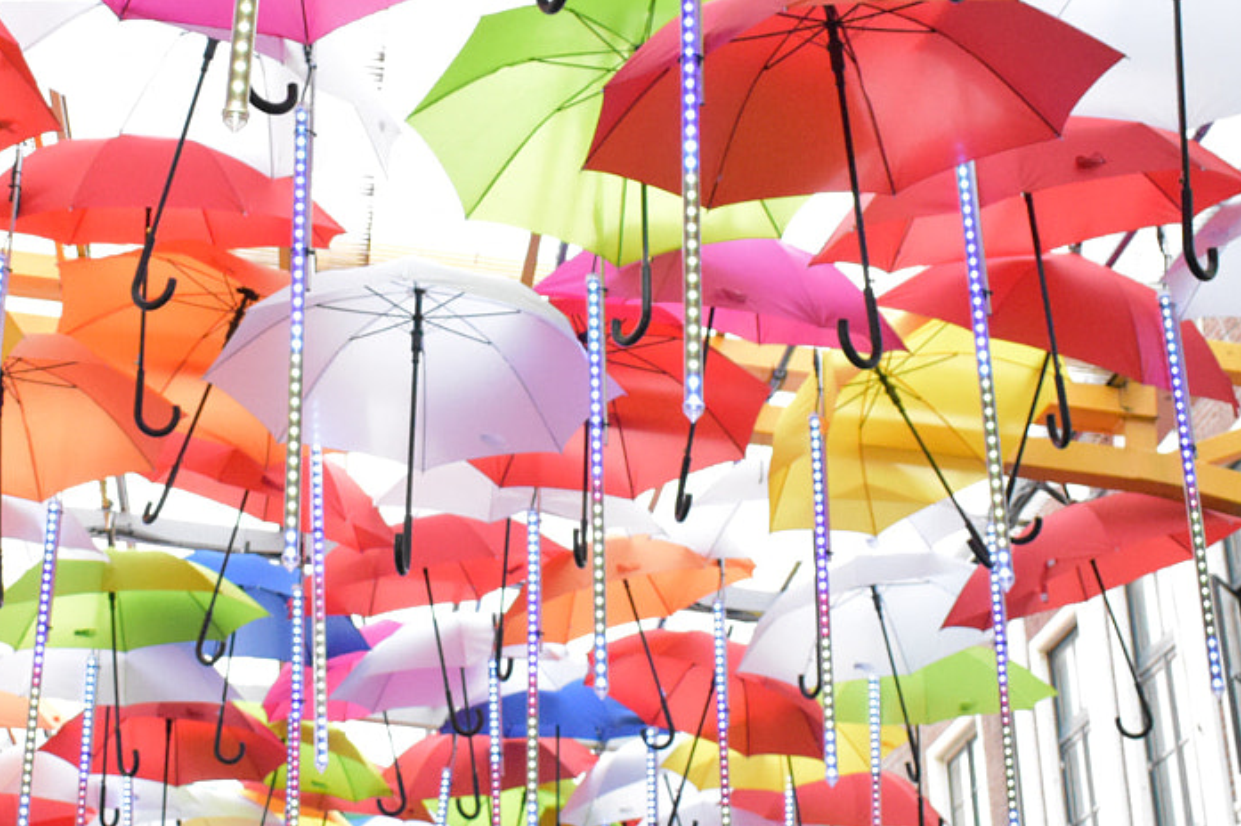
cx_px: 445
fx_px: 2136
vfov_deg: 21.9
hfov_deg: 32.2
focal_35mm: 62
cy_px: 379
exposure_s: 1/1600
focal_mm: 18
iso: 5000
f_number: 3.5
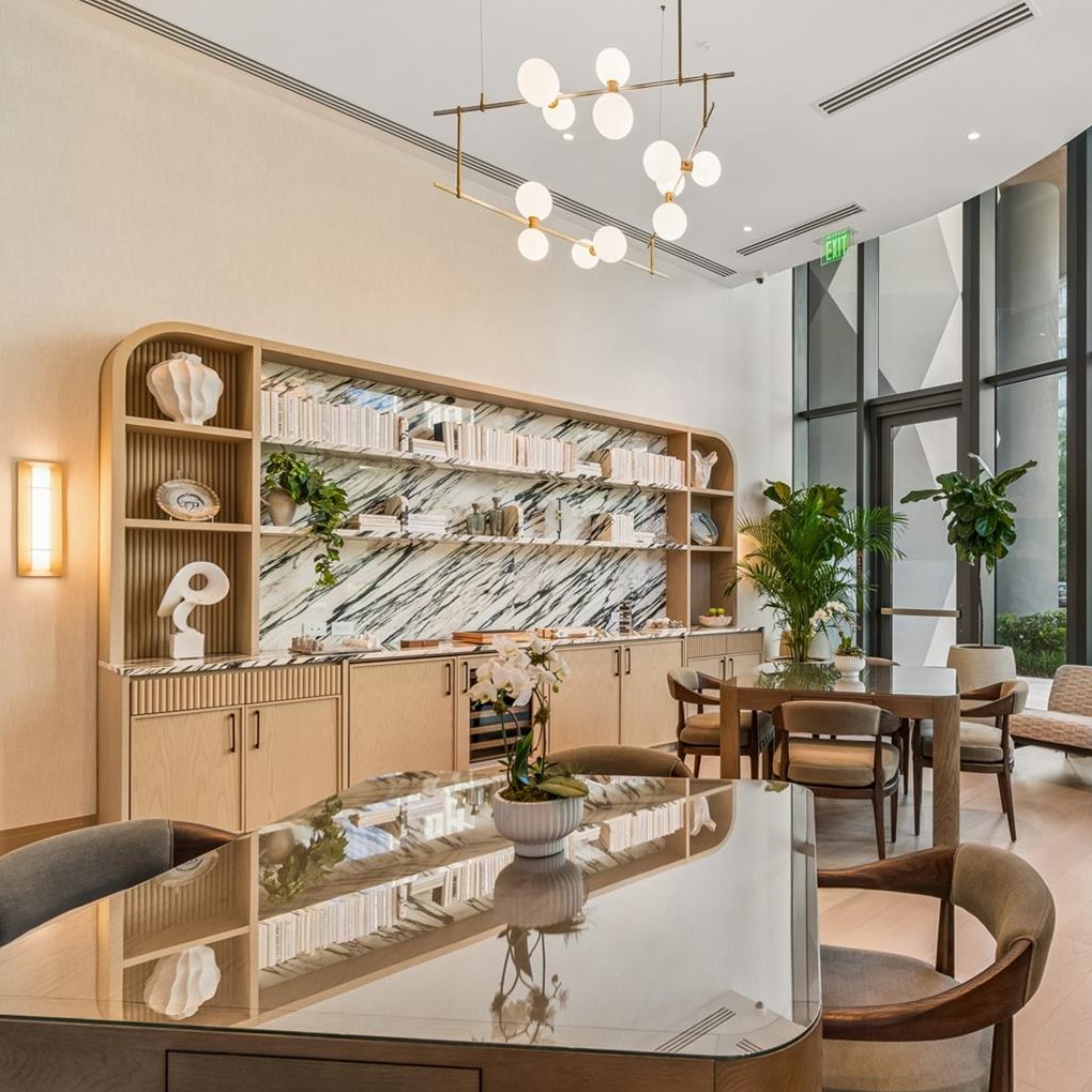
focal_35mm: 20
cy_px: 568
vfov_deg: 74.8
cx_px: 744
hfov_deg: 72.2
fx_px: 714
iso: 100
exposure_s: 1/10
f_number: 7.1
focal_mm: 10
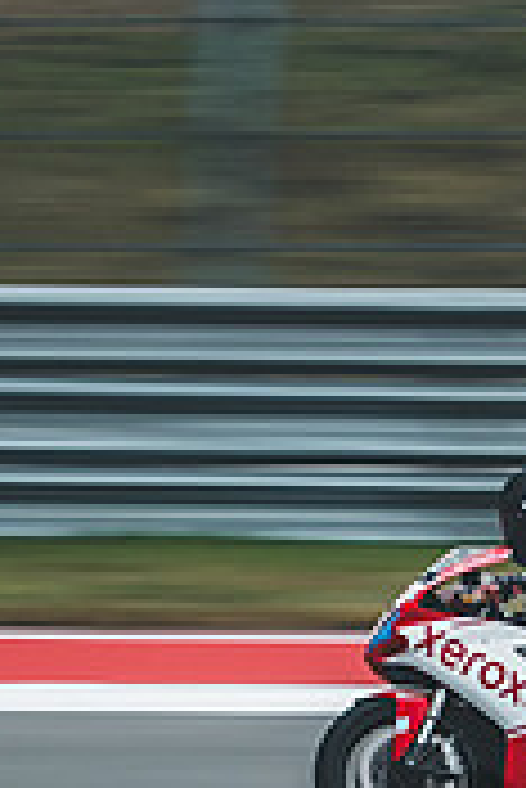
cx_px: 595
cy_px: 793
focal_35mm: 1924
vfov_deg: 1.1
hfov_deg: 0.7
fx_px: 42081
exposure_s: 1/80
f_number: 2.8
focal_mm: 280
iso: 160
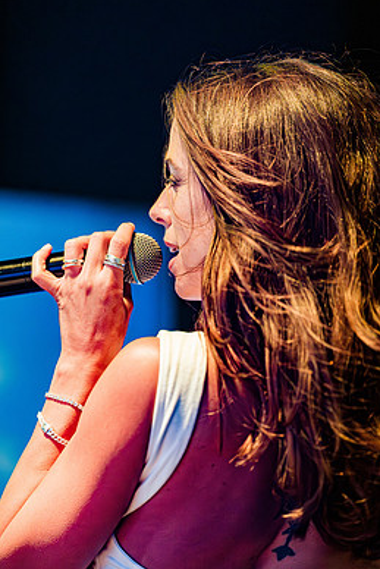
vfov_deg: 11.8
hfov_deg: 7.9
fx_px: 2752
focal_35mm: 174
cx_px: 161
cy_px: 312
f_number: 2.8
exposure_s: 1/160
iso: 6400
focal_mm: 150
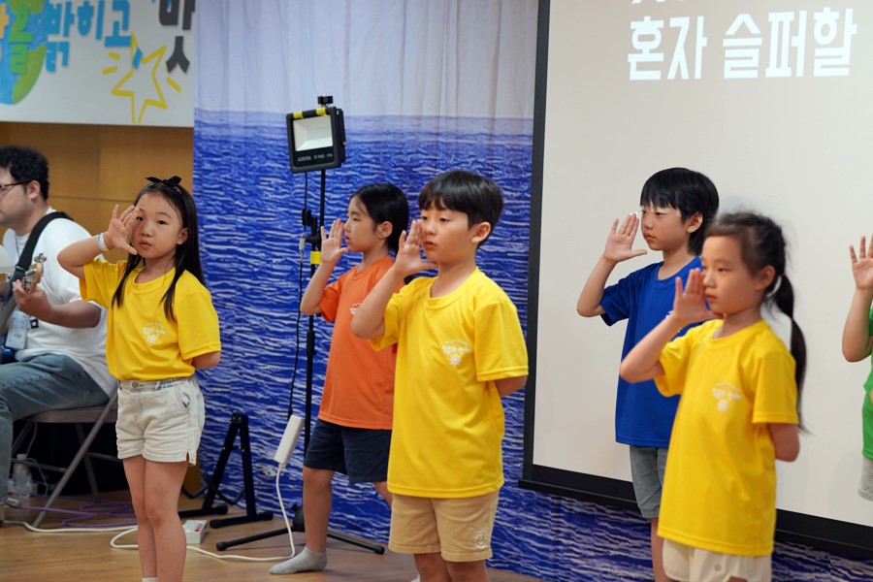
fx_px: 2667
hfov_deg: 18.6
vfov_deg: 12.5
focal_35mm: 110
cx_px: 436
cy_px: 291
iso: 800
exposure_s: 1/160
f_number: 4
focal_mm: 110
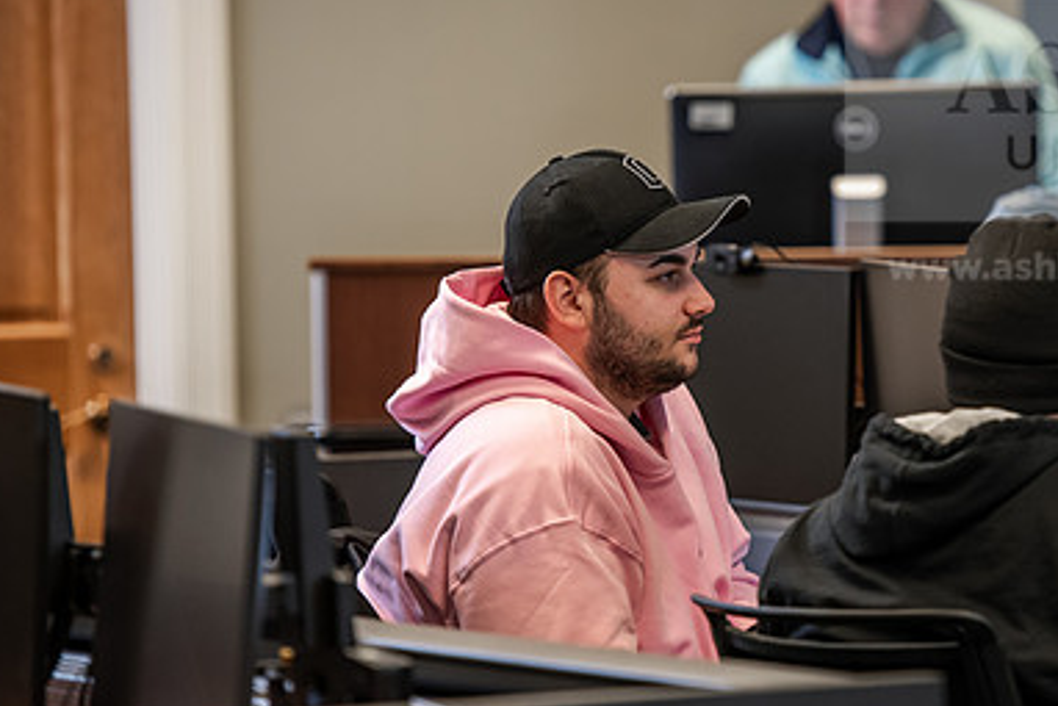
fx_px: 7820
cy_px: 325
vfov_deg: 5.2
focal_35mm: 266
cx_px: 762
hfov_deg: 7.7
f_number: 3.2
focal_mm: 175
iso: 1000
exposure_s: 1/125
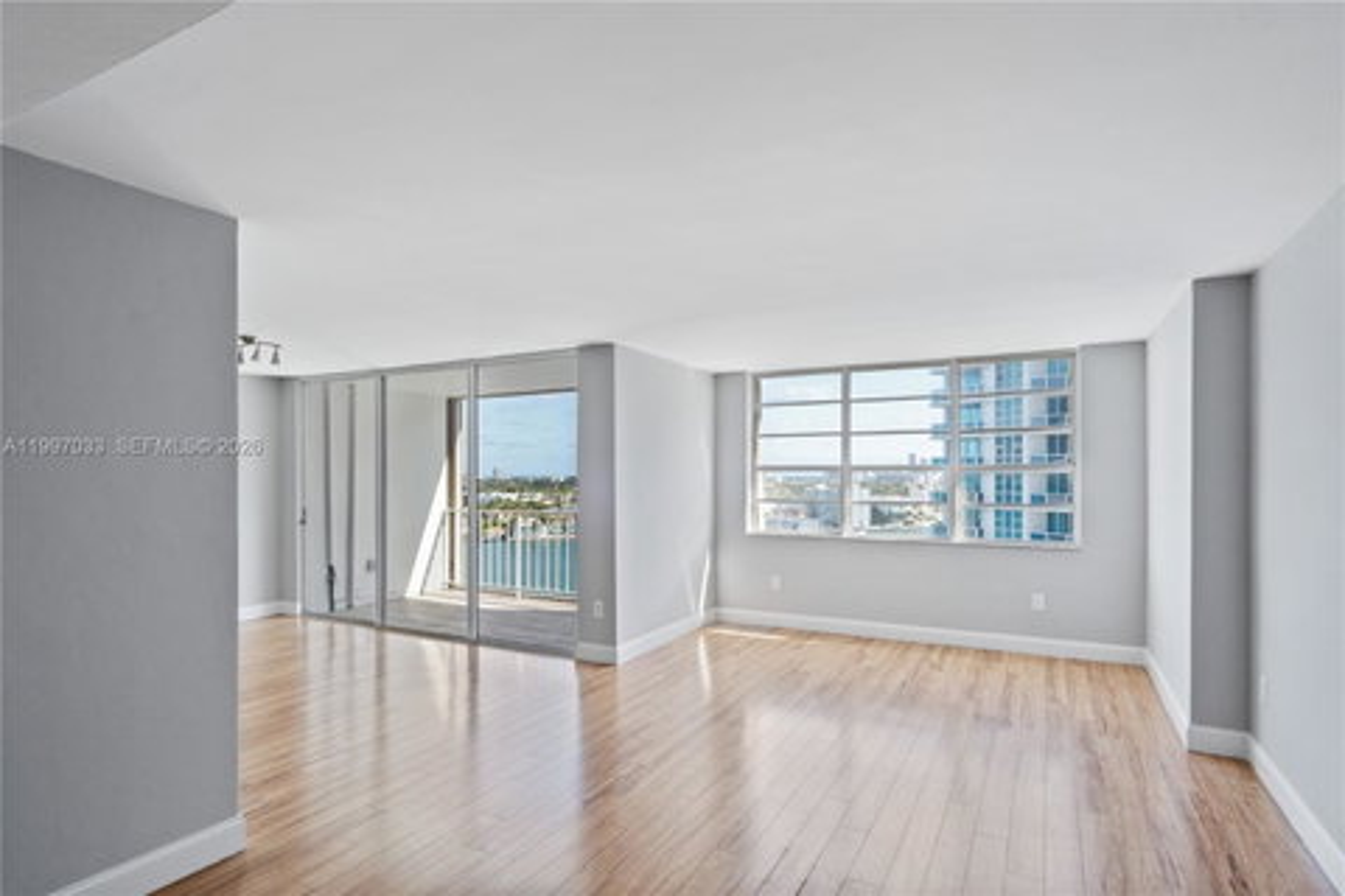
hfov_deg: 90.0
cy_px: 448
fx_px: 672
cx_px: 672
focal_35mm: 18
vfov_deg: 67.4
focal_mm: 18
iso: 400
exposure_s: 1/50
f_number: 8
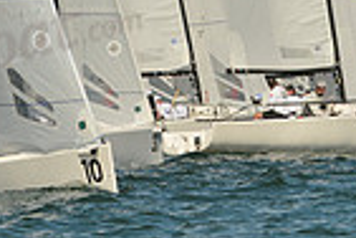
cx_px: 275
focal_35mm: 987
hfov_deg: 2.1
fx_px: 9760
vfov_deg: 1.4
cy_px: -110
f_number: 13
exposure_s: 1/800
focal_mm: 240
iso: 280
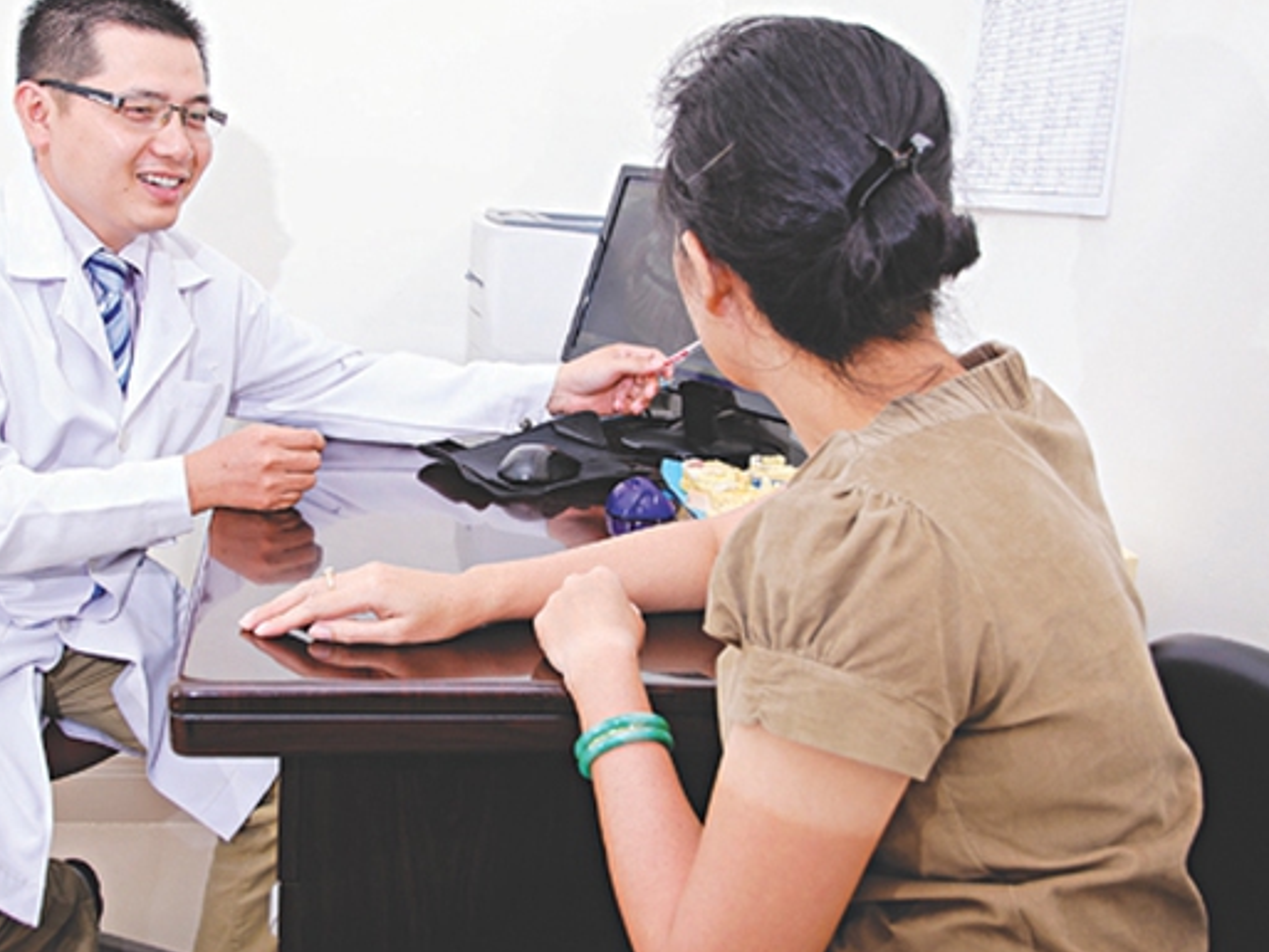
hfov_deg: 45.6
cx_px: 522
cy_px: 451
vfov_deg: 35.1
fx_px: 1503
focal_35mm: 41
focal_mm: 20
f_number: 4.5
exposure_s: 1/125
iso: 320
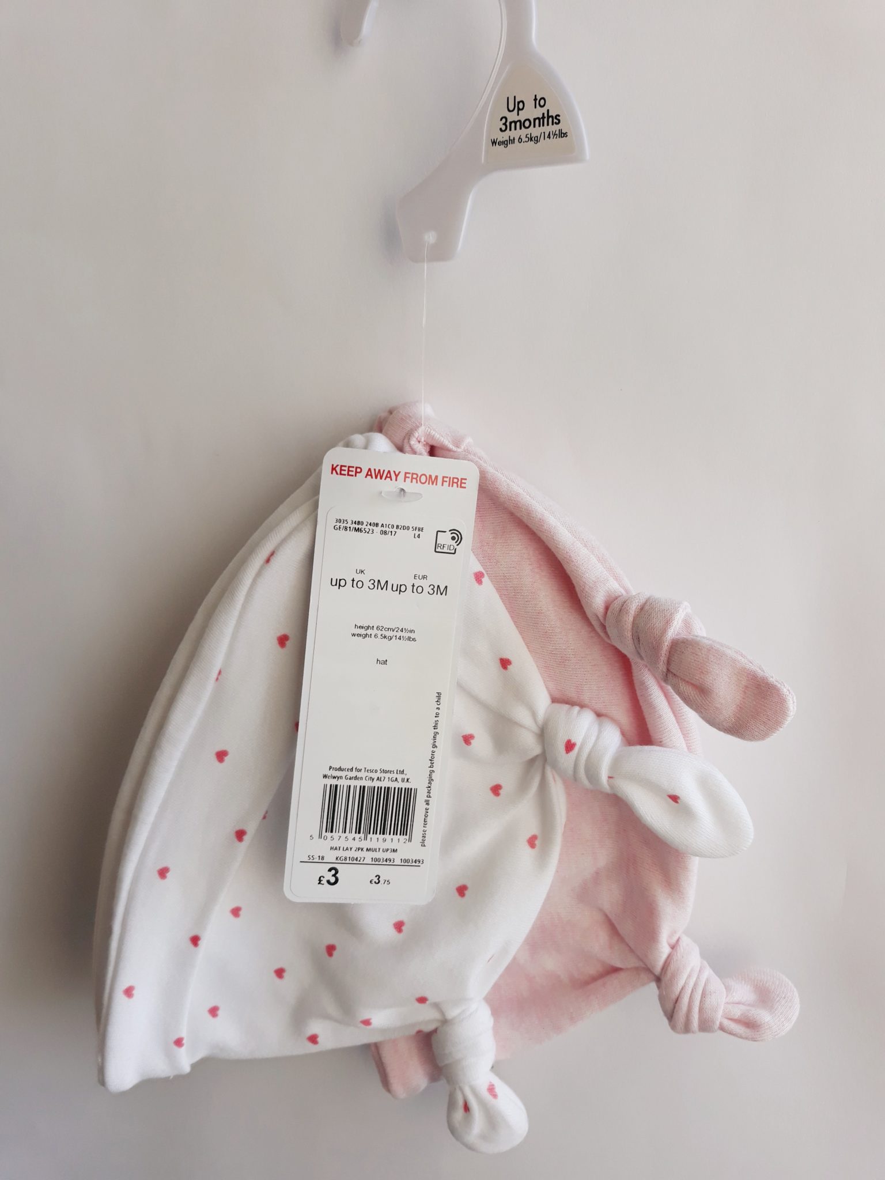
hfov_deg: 51.4
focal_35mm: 27
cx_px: 442
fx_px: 920
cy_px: 590
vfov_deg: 65.3
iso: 40
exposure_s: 1/104
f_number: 1.7
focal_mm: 3.71
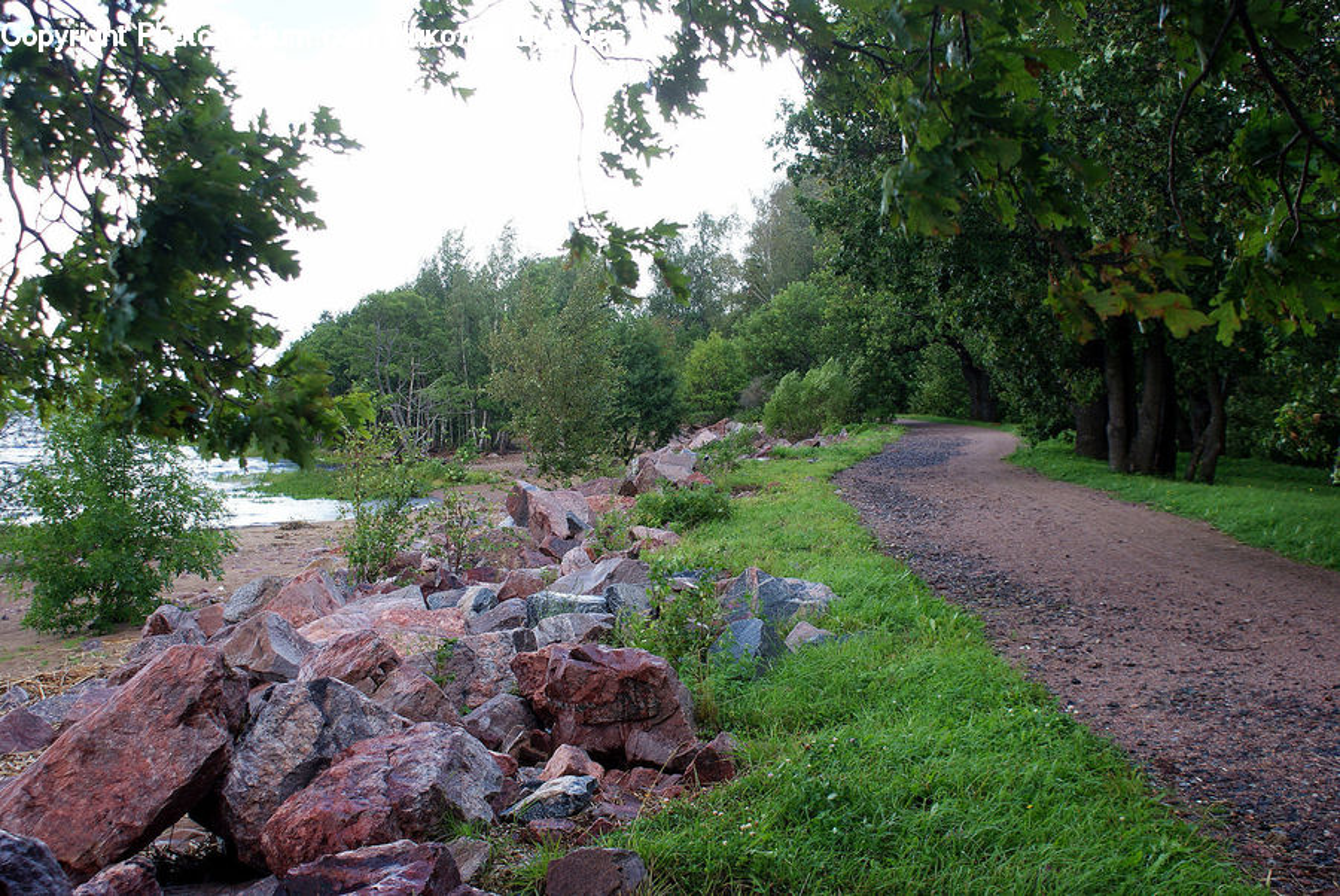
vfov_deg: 34.3
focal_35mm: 39
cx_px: 670
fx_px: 1453
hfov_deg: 49.5
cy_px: 448
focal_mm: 26
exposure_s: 1/50
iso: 160
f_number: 4.5
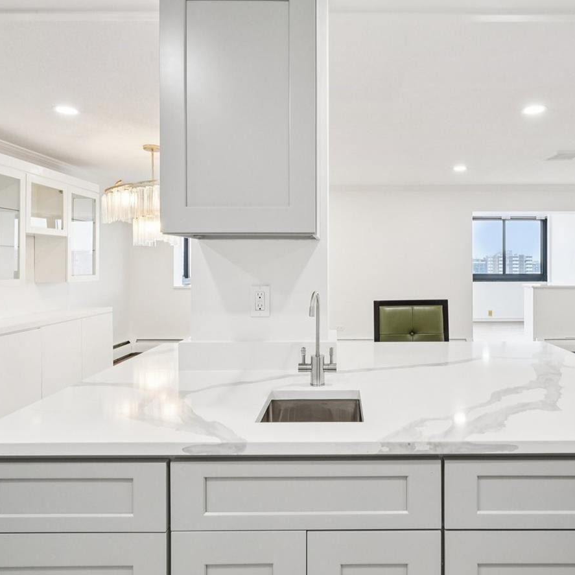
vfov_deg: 67.1
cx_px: 346
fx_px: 432
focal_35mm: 23
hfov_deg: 66.6
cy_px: 262
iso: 800
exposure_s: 1/30
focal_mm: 10
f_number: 8
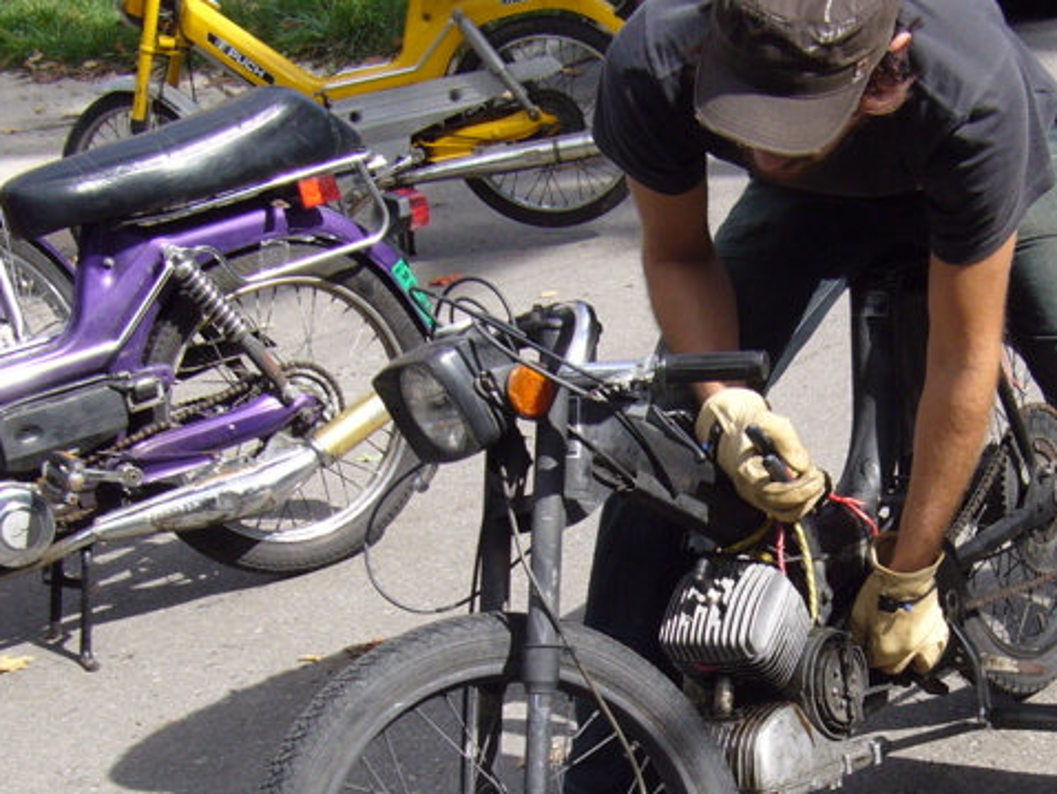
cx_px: 765
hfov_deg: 24.8
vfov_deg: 18.7
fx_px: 2383
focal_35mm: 78
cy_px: 668
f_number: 5.6
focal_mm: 5.8
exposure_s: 1/250
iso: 80
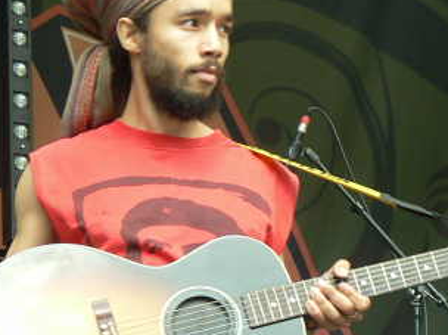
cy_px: 197
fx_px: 3217
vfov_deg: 6.0
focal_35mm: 249
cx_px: 337
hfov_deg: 8.0
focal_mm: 21.6
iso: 64
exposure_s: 1/60
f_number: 3.2
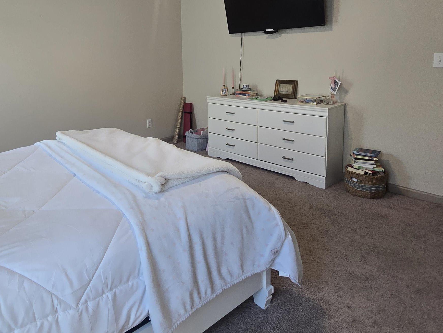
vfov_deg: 56.6
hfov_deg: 71.1
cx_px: 138
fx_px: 294
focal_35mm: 23
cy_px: 93
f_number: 2.2
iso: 125
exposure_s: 1/60
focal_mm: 2.2
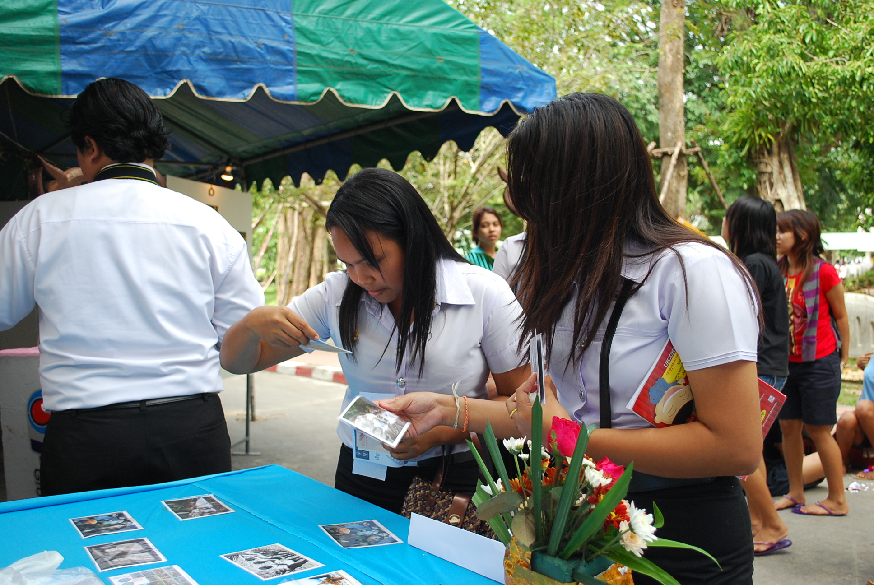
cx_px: 437
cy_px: 292
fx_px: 948
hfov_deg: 49.5
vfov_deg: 34.3
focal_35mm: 39
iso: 400
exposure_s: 1/400
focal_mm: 26
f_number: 4.2
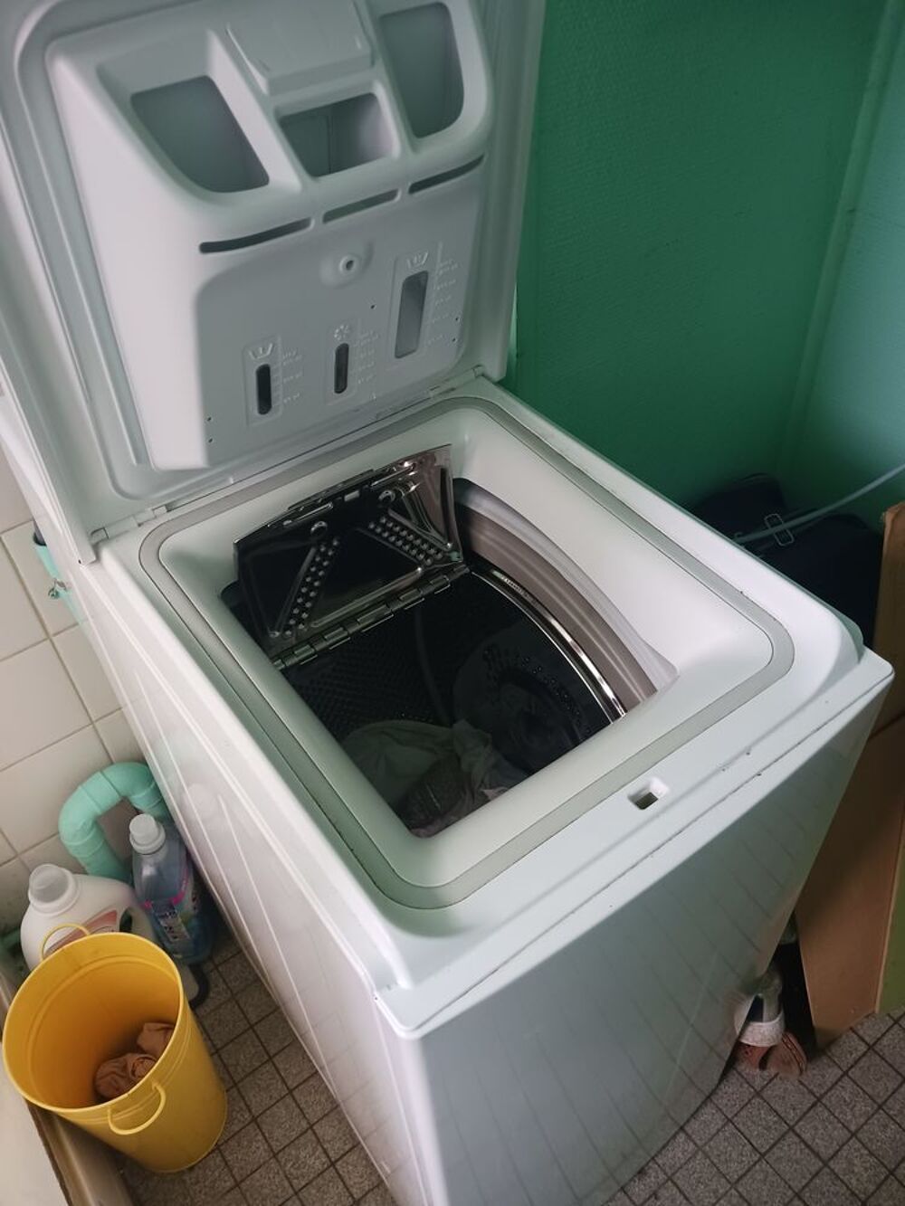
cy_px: 603
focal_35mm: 27
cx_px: 452
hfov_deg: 51.4
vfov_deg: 65.3
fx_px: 941
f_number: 1.8
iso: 250
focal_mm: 4
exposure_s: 1/25
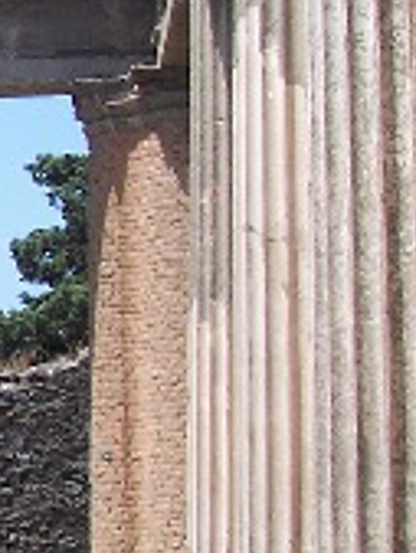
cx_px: -858
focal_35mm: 180
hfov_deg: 7.3
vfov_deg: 11.0
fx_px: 2881
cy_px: 239
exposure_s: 1/500
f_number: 4.8
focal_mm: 8
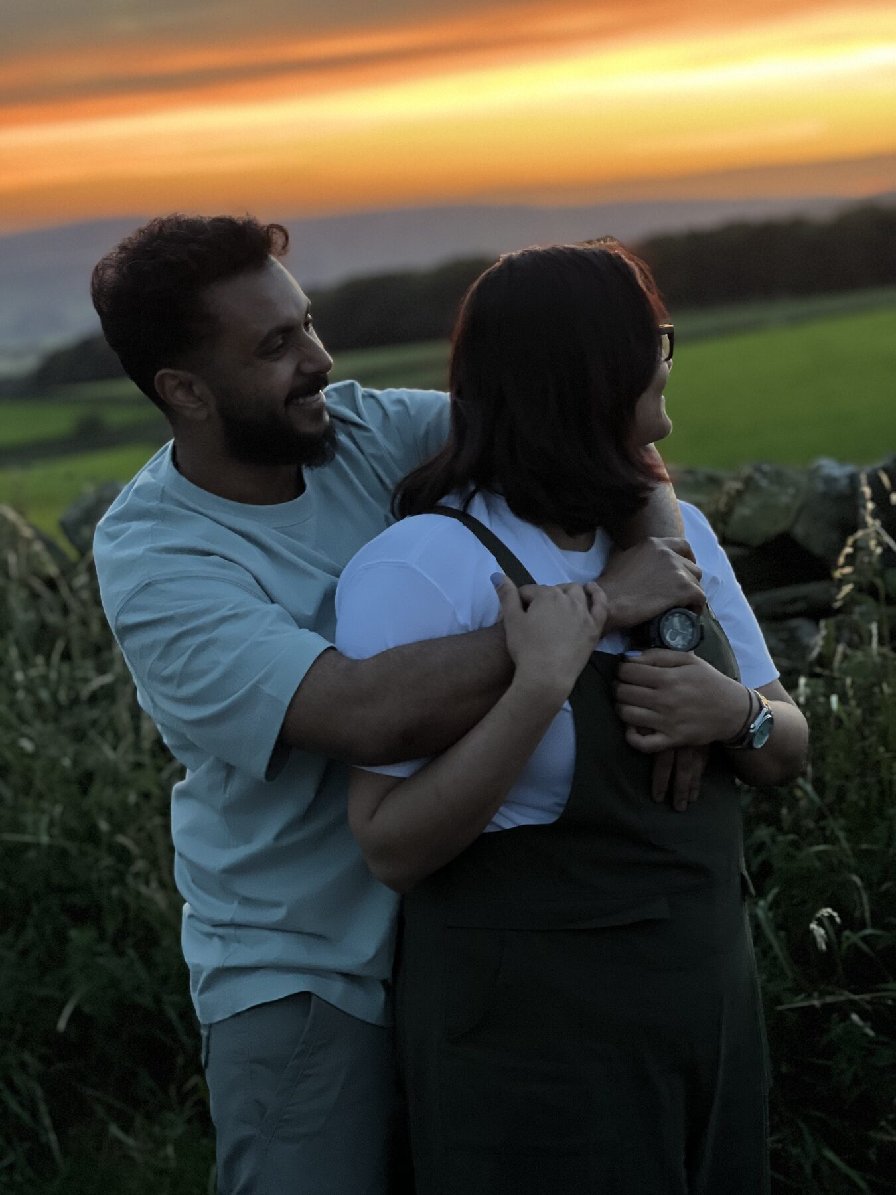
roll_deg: +3.0
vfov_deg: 25.3
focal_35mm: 77
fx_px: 2657
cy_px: 598
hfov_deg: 19.1
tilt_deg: -7.7
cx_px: 448
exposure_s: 1/37
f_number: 2.8
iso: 400
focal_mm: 9
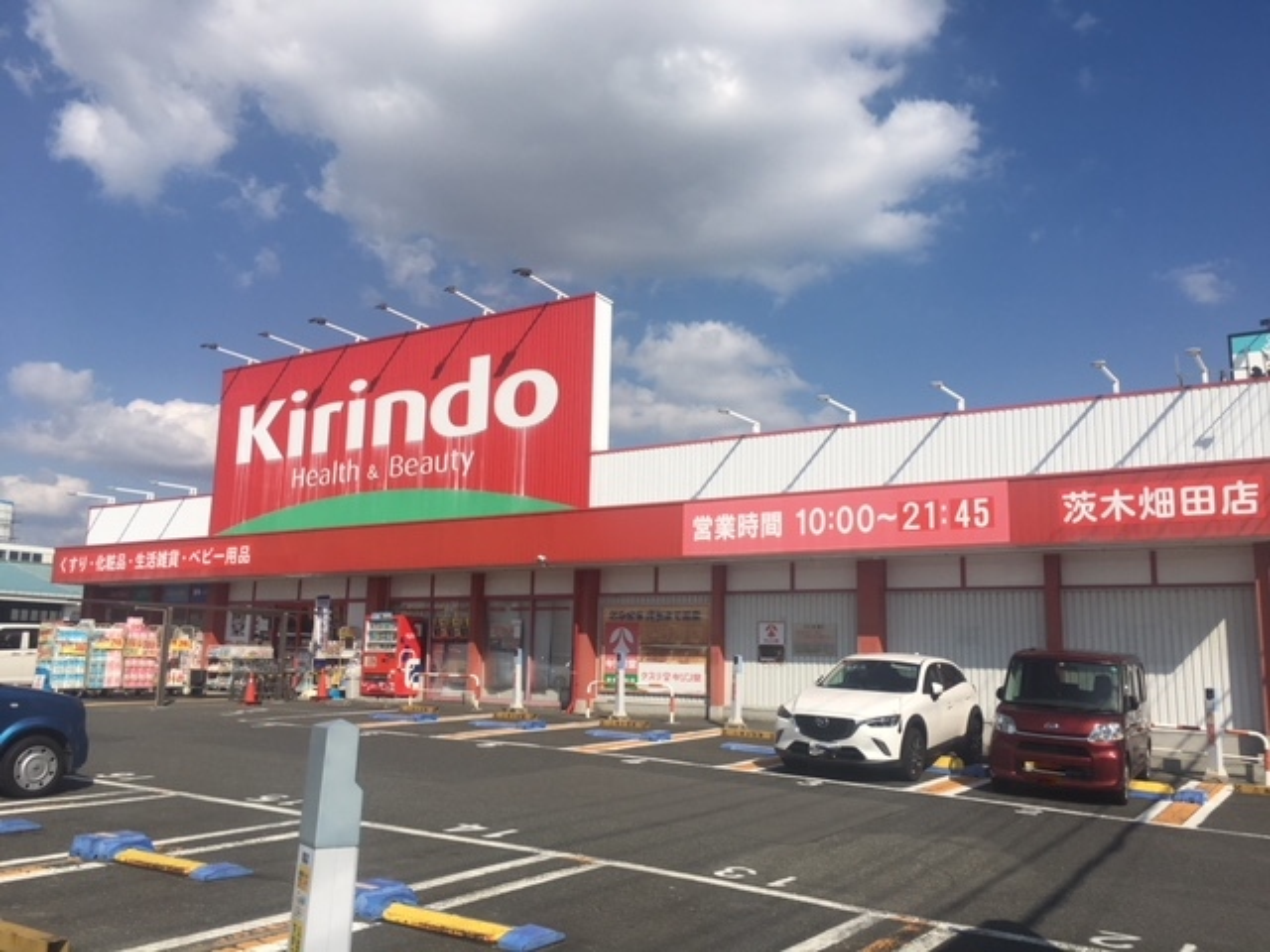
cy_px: 476
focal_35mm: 29
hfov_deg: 61.7
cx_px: 635
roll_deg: -1.3
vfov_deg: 48.2
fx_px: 1064
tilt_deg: +9.1
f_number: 2.2
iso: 25
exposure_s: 1/3205
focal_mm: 4.15
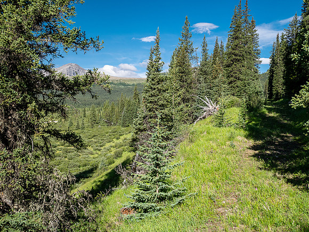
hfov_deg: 49.0
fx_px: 339
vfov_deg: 37.7
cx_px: 154
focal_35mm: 38
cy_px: 116
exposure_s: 1/160
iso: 200
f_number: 8
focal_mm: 19
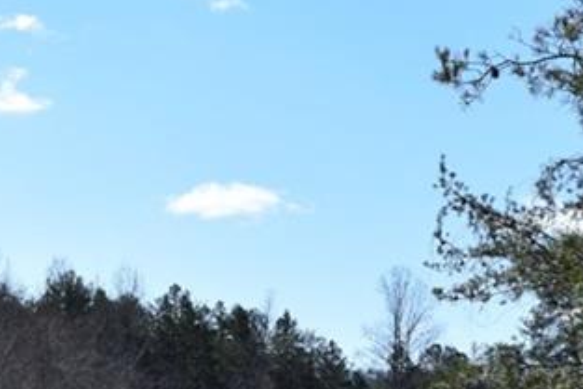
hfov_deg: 15.3
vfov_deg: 10.3
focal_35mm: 133
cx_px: 76
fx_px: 2149
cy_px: 382
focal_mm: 27
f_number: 10
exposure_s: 1/400
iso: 200
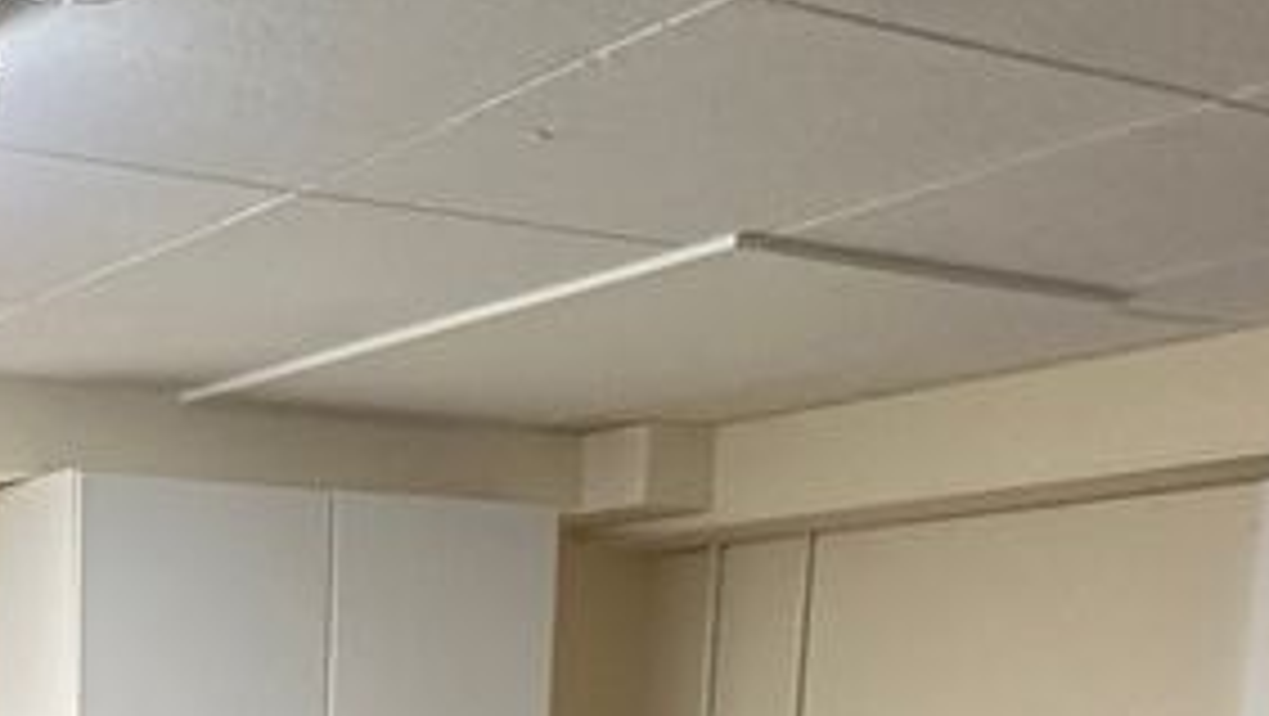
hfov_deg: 32.1
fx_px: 2020
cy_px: 1128
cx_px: -9
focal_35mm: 60
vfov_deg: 17.6
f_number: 2.2
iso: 200
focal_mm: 2.22
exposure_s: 1/100
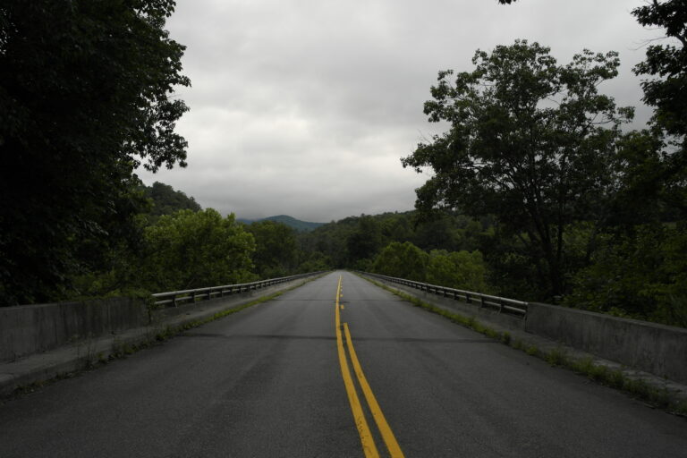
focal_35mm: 40
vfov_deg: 33.4
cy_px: 229
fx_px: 763
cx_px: 344
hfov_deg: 48.5
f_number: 4
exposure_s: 1/100
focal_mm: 26
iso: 200
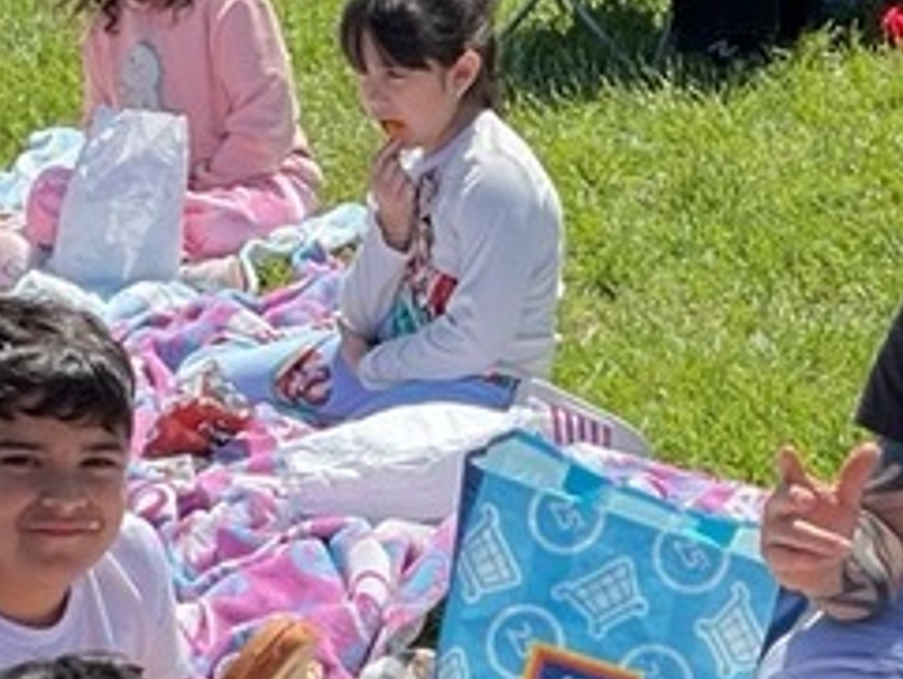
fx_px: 3210
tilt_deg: -20.5
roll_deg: +2.9
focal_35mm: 123
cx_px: 659
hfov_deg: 15.9
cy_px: 645
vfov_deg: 12.0
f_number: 1.8
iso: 16
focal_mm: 3
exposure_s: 1/1195
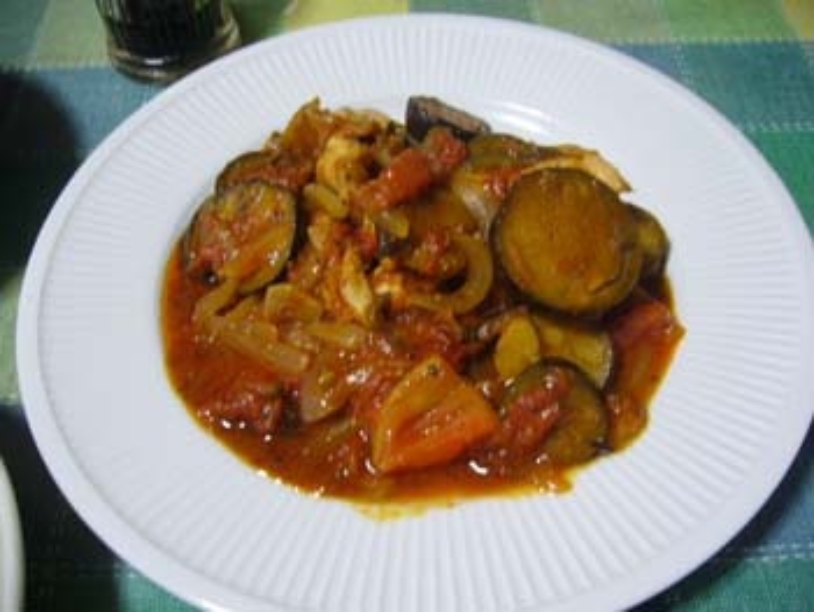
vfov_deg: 40.7
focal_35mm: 35
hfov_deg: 52.6
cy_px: 306
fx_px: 824
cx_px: 407
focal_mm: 5.8
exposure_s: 1/15
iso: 200
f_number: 2.8
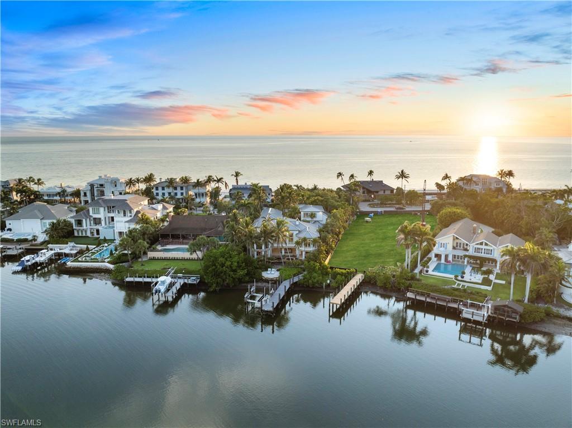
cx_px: 286
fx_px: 396
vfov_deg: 56.7
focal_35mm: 24
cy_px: 214
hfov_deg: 71.6
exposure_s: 1/500
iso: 240
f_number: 2.8
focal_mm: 12.29
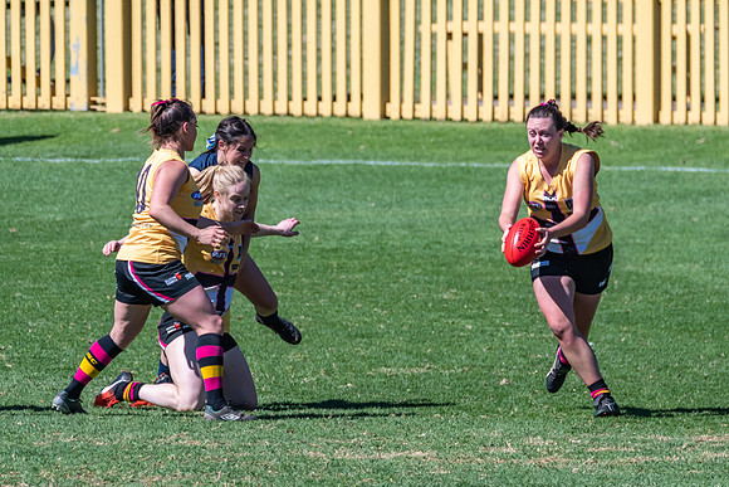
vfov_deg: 1.2
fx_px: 22666
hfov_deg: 1.8
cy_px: 303
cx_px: 453
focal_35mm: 1119
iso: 800
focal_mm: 600
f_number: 10
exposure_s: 1/1600
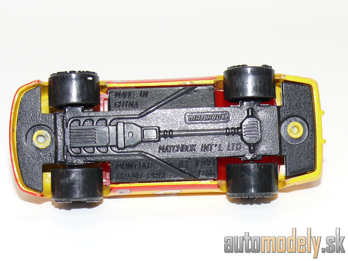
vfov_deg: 14.1
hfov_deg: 18.7
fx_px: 1056
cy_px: 130
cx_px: 174
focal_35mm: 105
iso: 100
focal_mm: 13.7
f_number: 4
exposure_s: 1/30
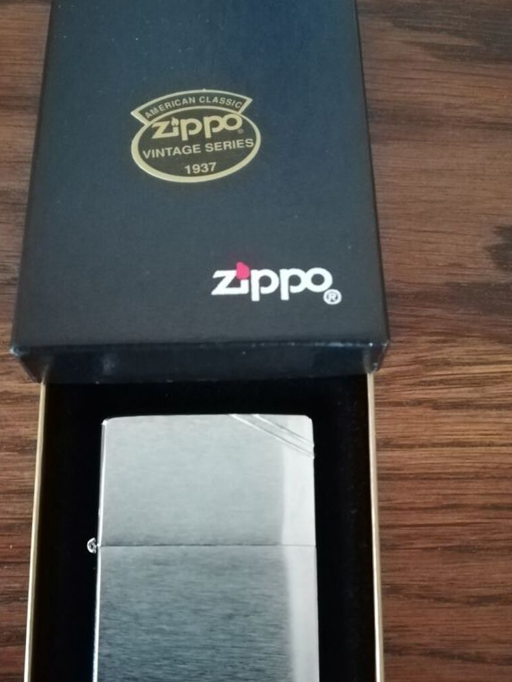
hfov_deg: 41.8
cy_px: 413
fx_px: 670
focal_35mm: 34
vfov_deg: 53.5
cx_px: 256
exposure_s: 1/14.3
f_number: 2.2
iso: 1000
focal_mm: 3.83
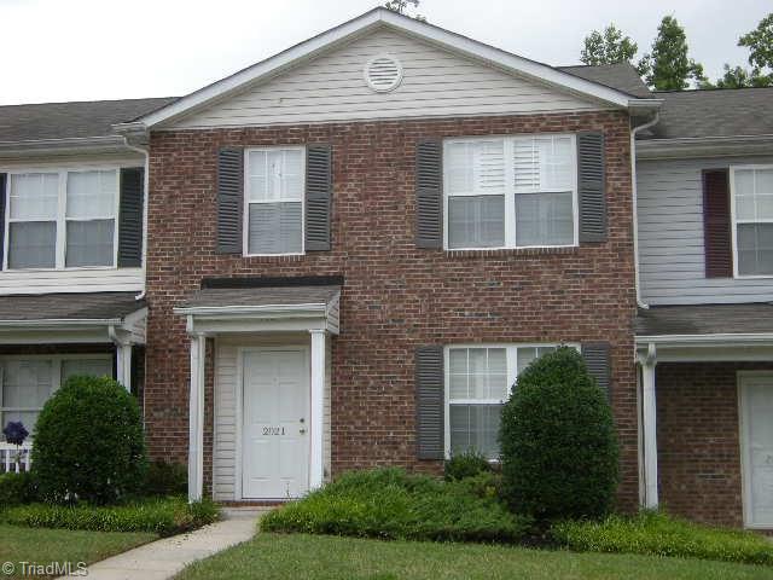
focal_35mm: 52
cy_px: 290
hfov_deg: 36.8
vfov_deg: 28.0
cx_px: 386
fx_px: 1161
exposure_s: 1/166
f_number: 3.8
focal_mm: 8.8
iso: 64
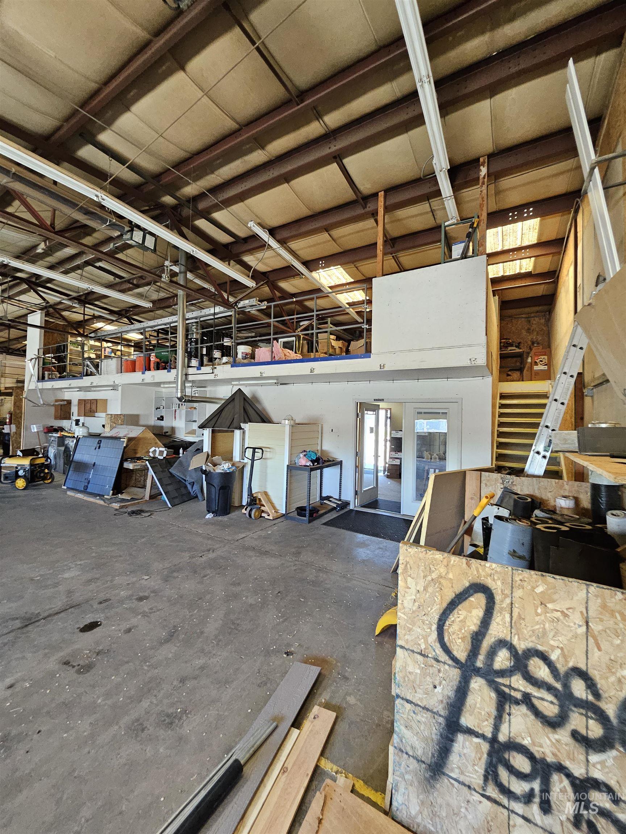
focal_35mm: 13
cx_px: 313
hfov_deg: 89.9
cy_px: 417
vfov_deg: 106.2
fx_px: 313
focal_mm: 1.74
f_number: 2.2
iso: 320
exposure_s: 1/40
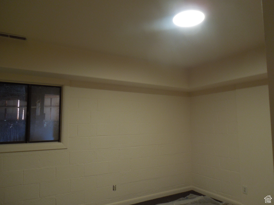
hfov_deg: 69.4
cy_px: 102
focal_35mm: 25
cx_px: 137
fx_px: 198
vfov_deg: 54.9
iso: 280
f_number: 3.3
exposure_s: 1/30
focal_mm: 4.5
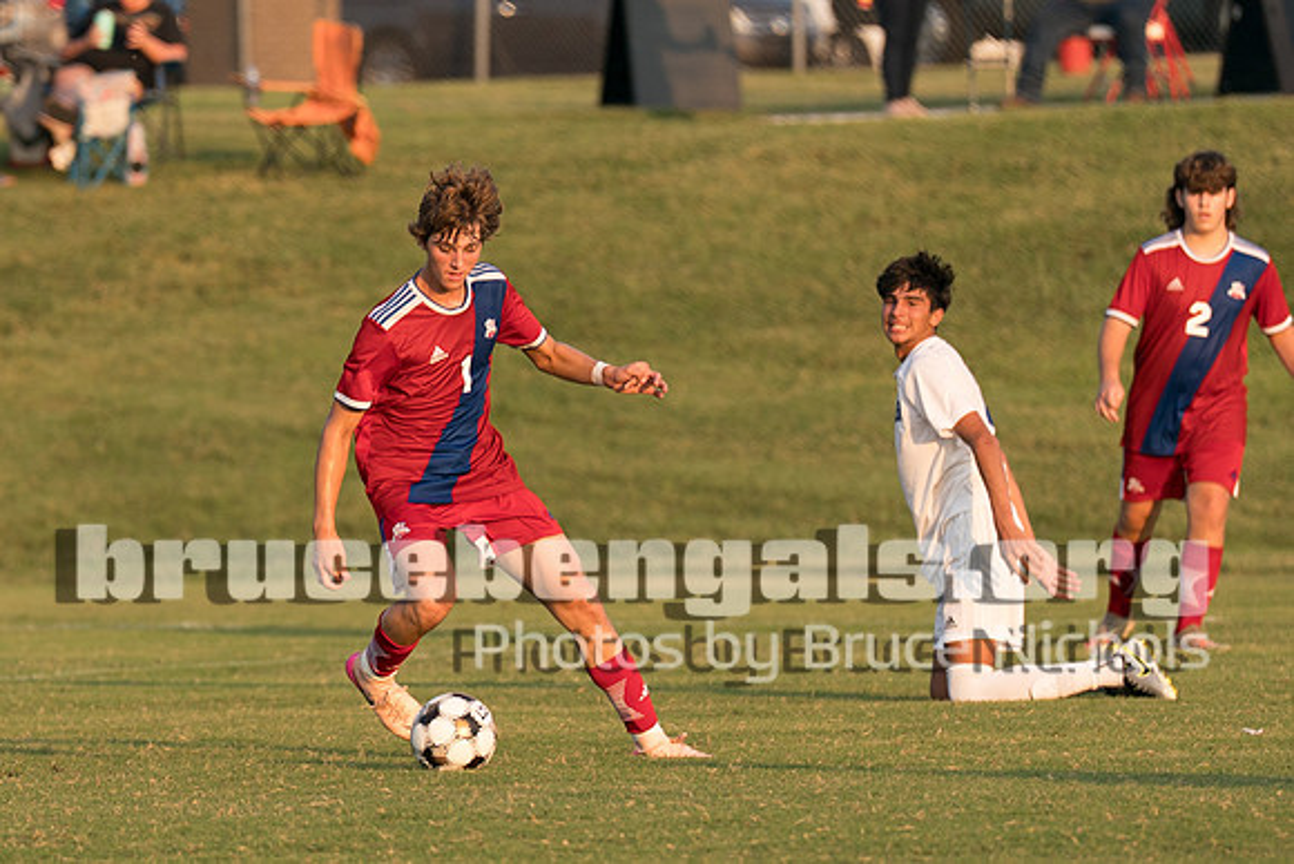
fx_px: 18461
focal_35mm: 514
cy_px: 457
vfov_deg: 2.7
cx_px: 412
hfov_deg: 4.0
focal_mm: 200
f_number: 2.8
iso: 200
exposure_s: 1/1250
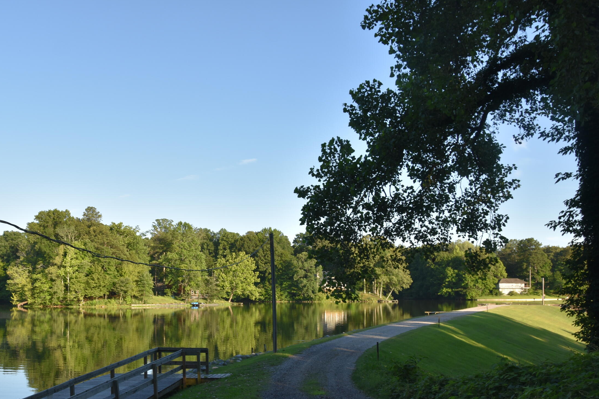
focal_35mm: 37
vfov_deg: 35.6
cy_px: 264
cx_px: 189
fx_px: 616
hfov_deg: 50.7
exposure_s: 1/200
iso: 100
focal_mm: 18
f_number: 6.3
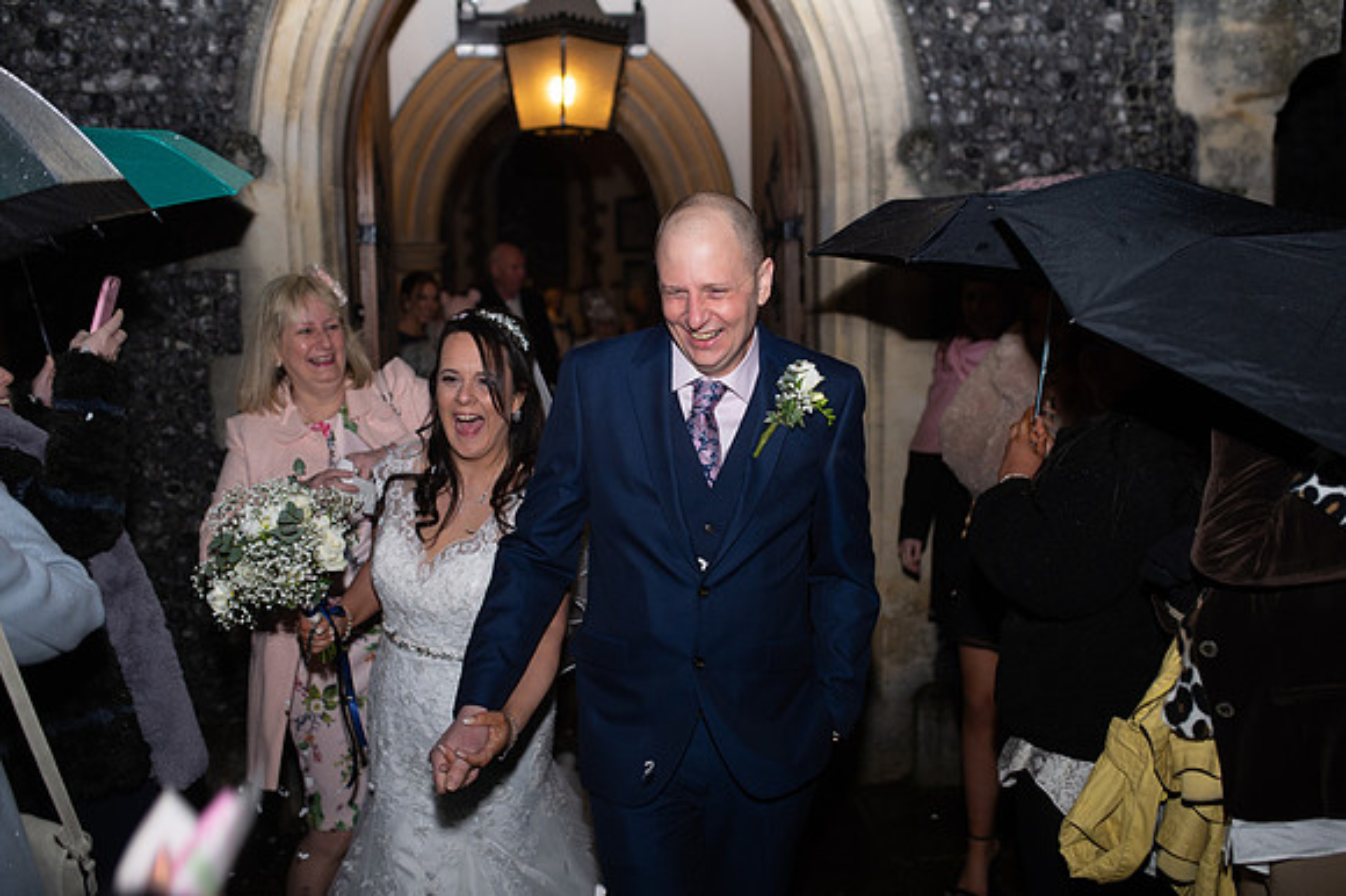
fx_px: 1308
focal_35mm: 35
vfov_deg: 37.8
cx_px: 673
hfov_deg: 54.5
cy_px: 448
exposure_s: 1/400
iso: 640
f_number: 2.5
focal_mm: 35
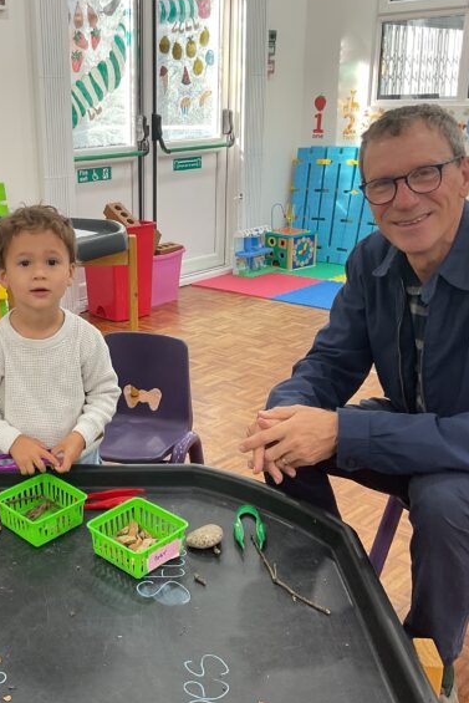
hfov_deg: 31.8
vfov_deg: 47.4
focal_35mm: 41
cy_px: 347
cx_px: 92
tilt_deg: -18.6
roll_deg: +1.5
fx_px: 801
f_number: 1.8
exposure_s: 1/50
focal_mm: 3
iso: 40
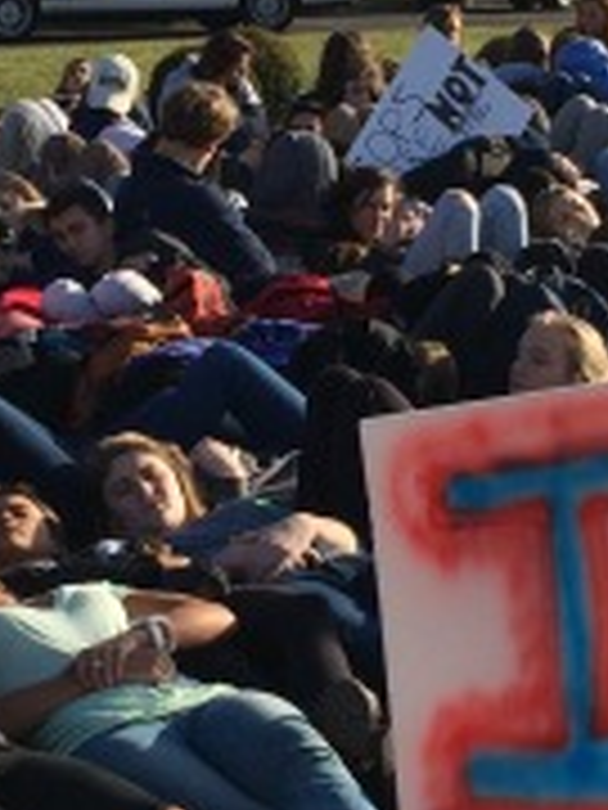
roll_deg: +2.0
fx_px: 2904
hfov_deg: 12.0
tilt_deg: -10.0
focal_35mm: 124
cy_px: 441
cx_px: 336
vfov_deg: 15.9
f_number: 2.2
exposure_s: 1/2160
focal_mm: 4.15
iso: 32
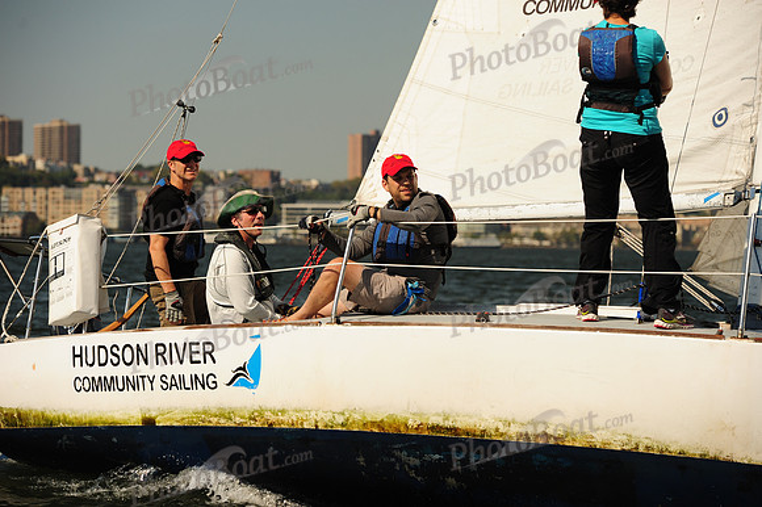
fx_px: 2644
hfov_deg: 16.4
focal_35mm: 125
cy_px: 254
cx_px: 381
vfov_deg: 11.0
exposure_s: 1/1250
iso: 320
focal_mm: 125
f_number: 5.6
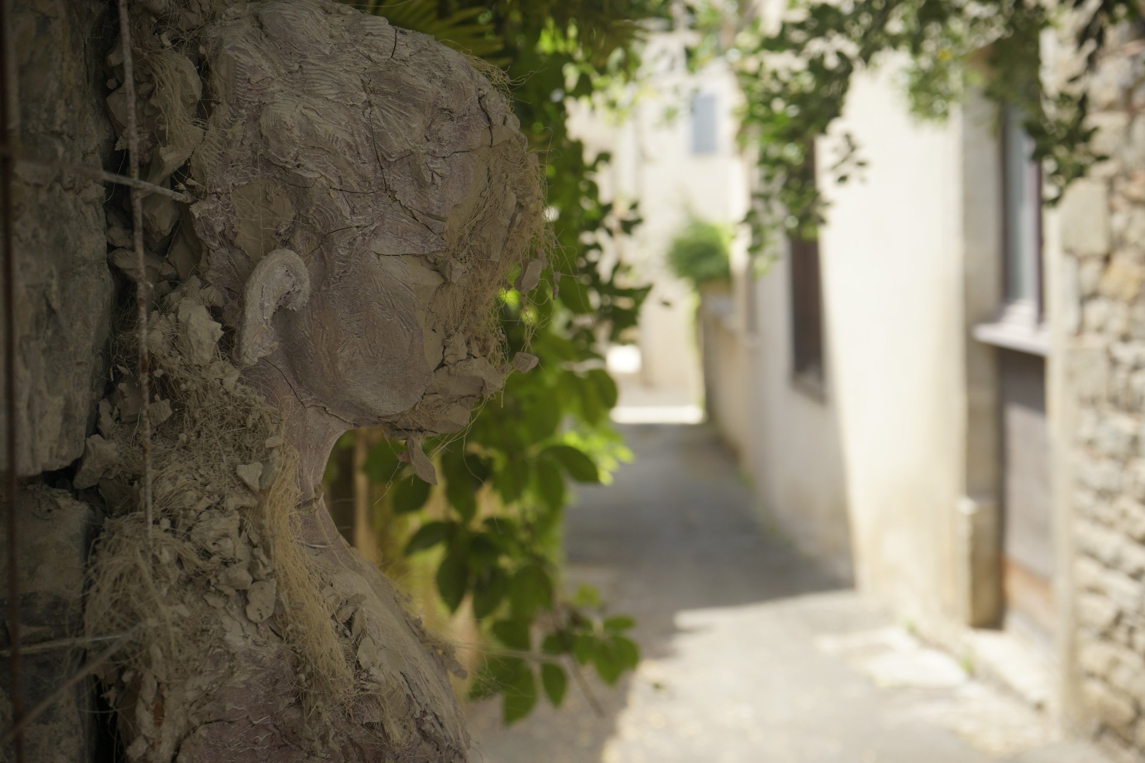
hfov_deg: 39.6
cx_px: 572
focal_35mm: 50
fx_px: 1590
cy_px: 382
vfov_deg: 27.0
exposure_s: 1/125
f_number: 5.6
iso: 125
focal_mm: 50
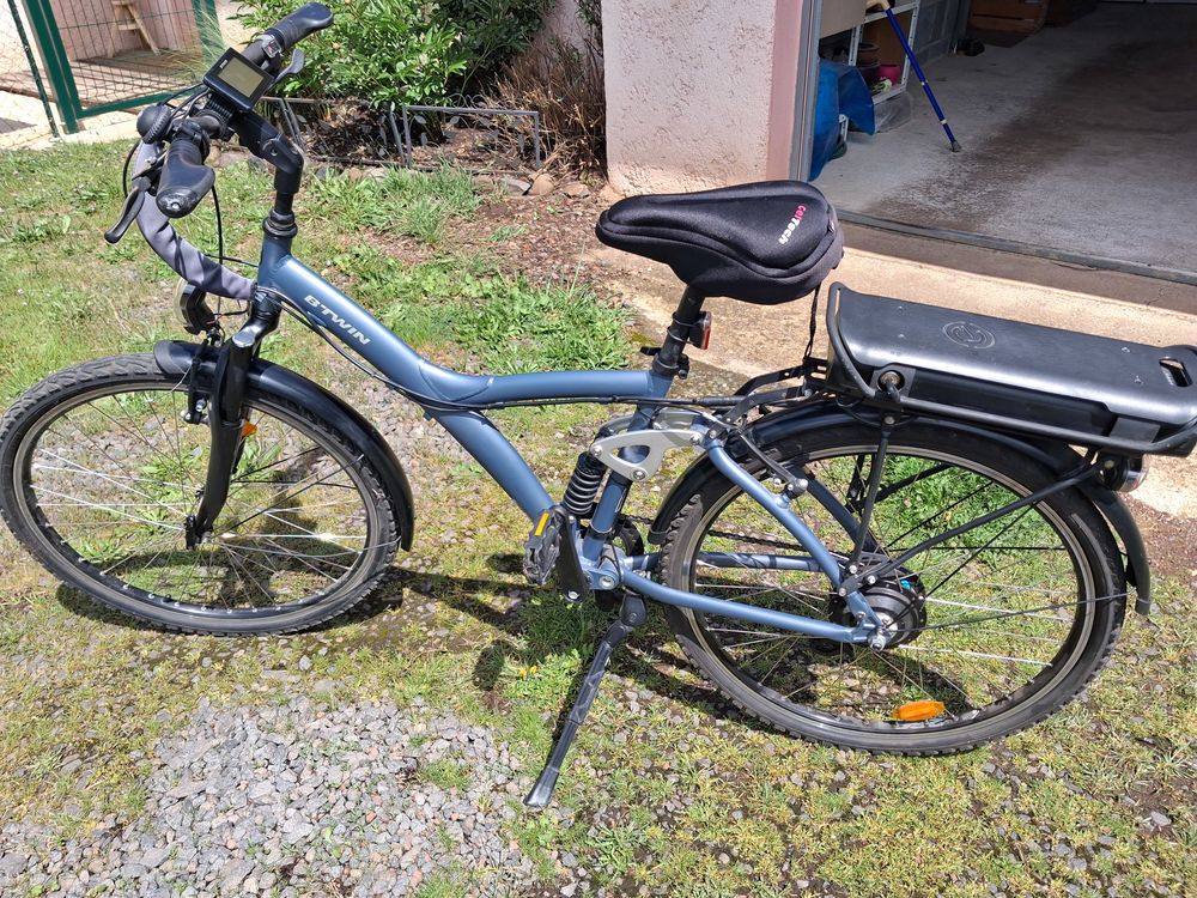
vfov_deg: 51.4
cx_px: 598
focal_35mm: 27
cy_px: 449
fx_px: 934
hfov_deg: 65.3
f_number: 1.8
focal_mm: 4
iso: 20
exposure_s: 1/340
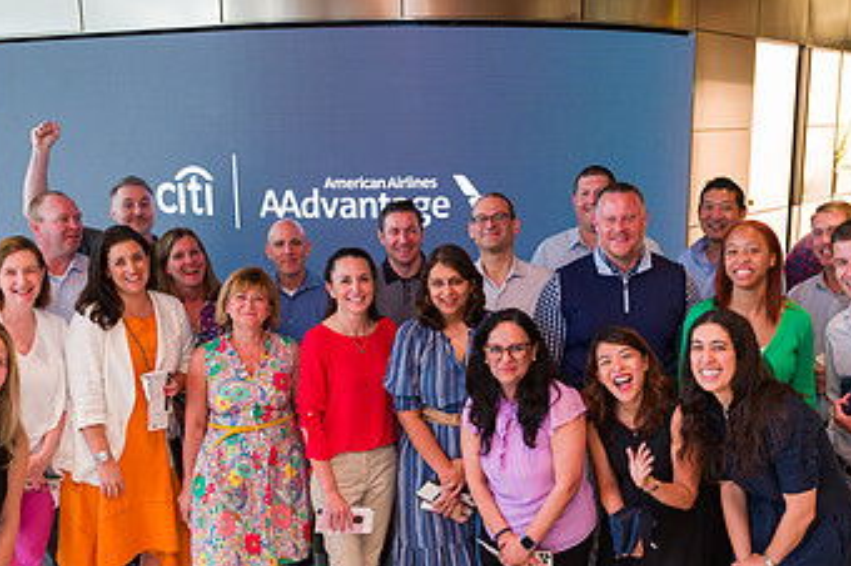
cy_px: 336
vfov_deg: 32.5
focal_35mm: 41
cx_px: 451
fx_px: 968
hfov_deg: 47.4
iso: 800
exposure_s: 1/200
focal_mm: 24
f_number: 4
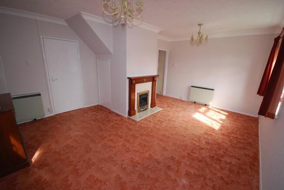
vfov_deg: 77.5
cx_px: 142
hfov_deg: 100.3
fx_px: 118
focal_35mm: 15
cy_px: 95
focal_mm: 10
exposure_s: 1/80
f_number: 4.5
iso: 200
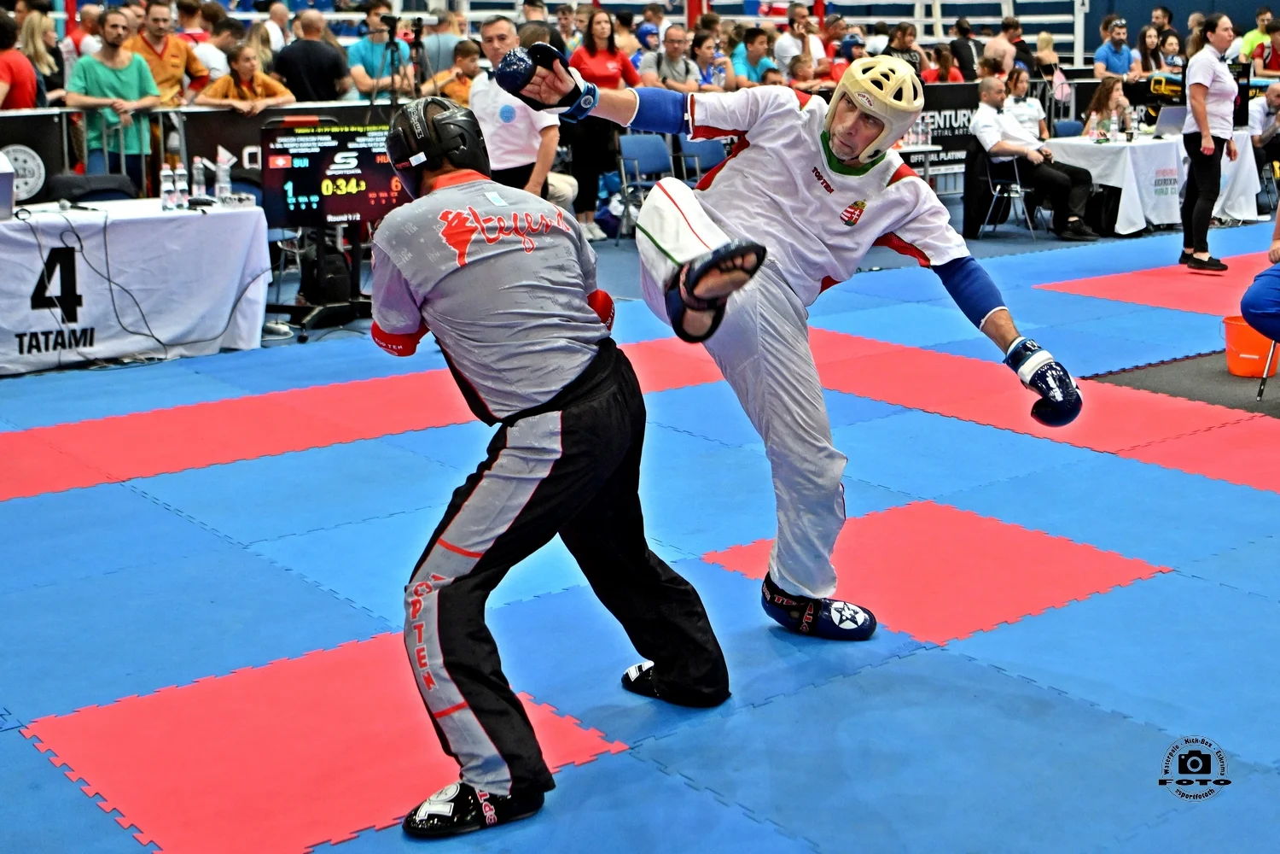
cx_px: 640
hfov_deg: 55.8
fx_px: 1209
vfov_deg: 38.9
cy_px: 427
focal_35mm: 34
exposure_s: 1/1000
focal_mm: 34
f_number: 2.8
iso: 2200
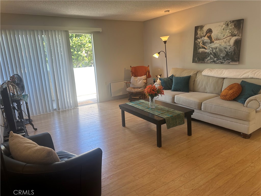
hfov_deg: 71.6
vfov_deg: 56.8
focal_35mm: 24
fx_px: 181
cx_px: 130
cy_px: 98
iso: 80
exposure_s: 1/120
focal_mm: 6.86
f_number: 1.78
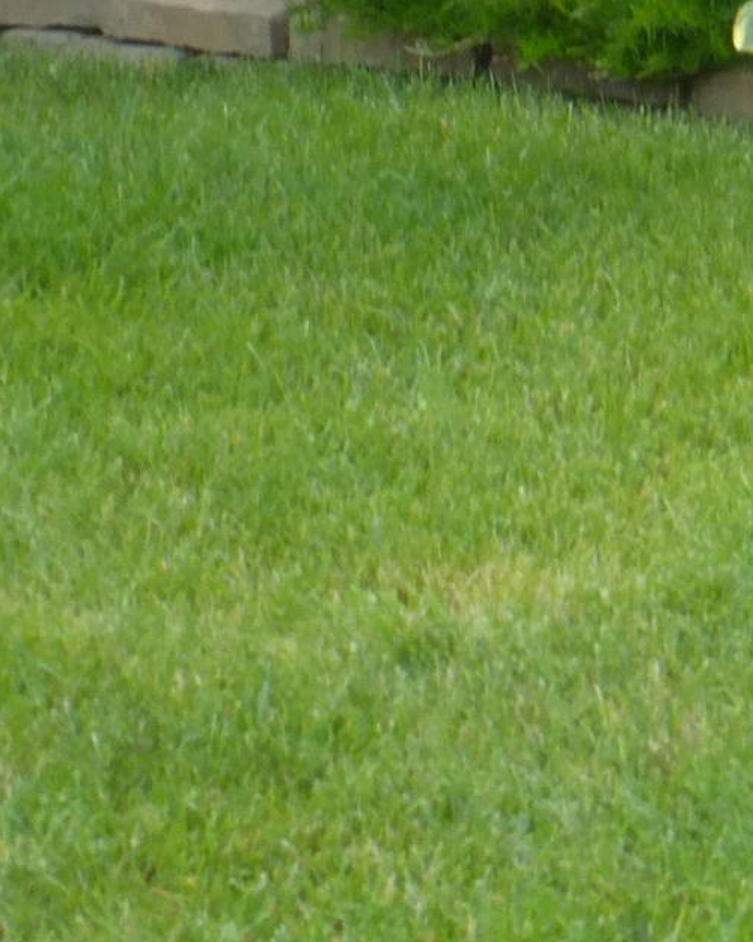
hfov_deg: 5.8
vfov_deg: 7.1
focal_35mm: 267
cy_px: -752
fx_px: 7438
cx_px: 363
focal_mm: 9.7
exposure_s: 1/100
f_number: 4.6
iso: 100
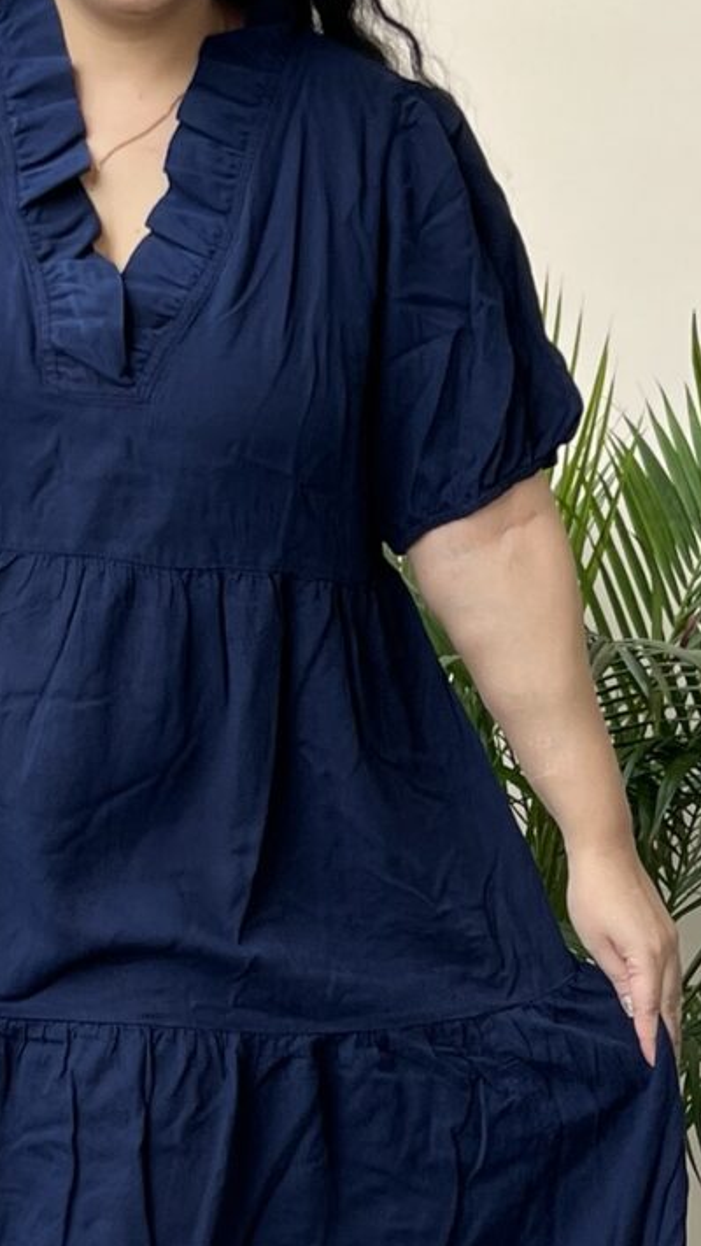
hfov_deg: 11.8
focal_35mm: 102
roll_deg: -2.3
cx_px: 156
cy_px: 804
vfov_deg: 20.9
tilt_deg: -8.0
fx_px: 3370
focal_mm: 5.7
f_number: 1.5
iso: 50
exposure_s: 1/1009
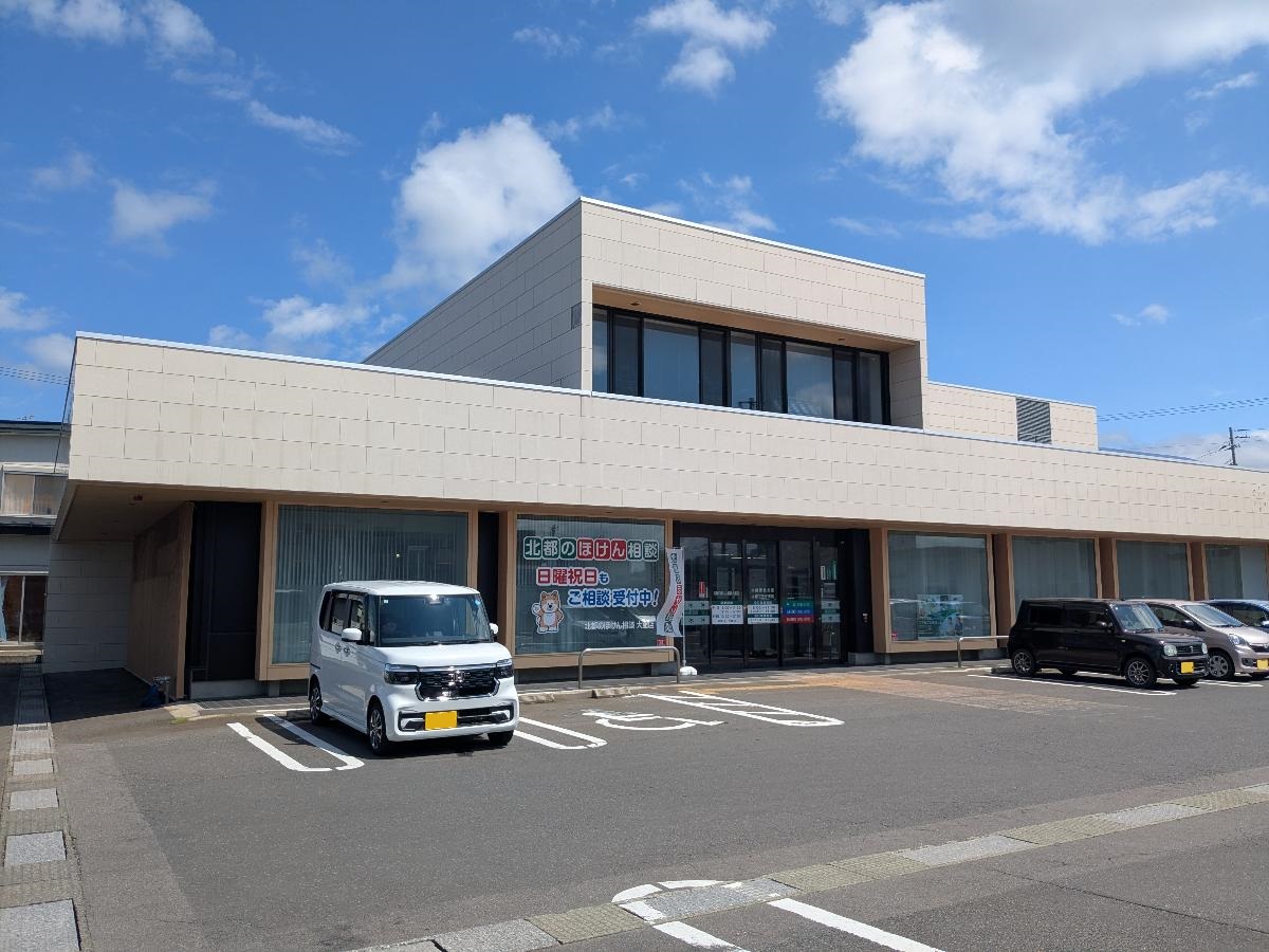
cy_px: 476
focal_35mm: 27
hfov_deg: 65.3
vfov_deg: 51.4
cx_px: 634
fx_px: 990
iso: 61
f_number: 1.73
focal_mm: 4.38
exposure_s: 1/4673
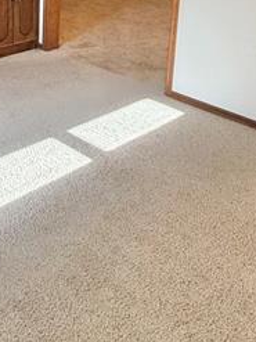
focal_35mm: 58
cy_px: -10
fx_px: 572
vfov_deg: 30.6
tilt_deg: -12.2
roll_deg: -2.2
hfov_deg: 24.9
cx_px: 66
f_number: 2.2
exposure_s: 1/120
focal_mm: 2.22
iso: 160
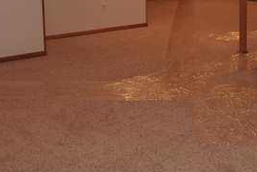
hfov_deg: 31.1
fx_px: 458
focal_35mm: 64
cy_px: -10
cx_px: 169
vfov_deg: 20.5
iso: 200
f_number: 3.5
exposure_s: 1/60
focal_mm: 18
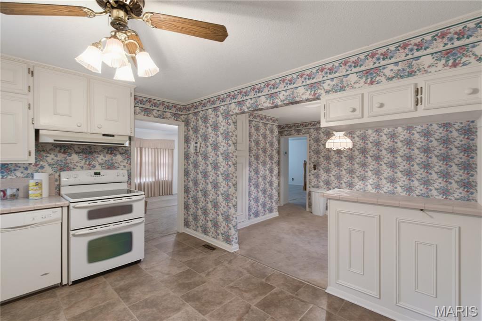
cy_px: 160
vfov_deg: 73.7
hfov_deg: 96.8
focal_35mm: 16
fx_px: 214
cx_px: 241
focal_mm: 16
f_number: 6.3
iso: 200
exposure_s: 1
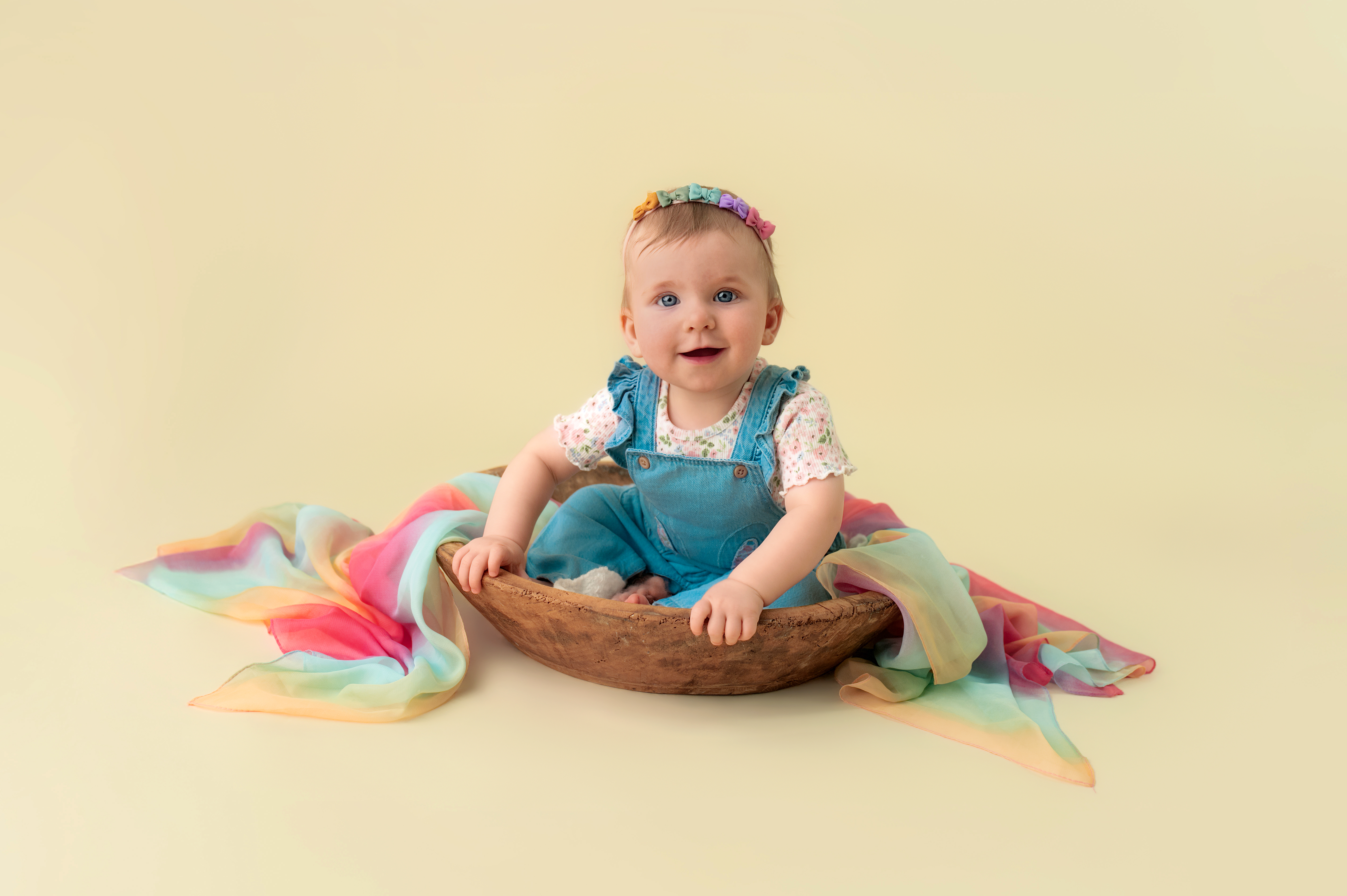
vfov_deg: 35.0
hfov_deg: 50.7
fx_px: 1421
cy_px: 446
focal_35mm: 38
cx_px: 698
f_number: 4
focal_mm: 36
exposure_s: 1/250
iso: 500
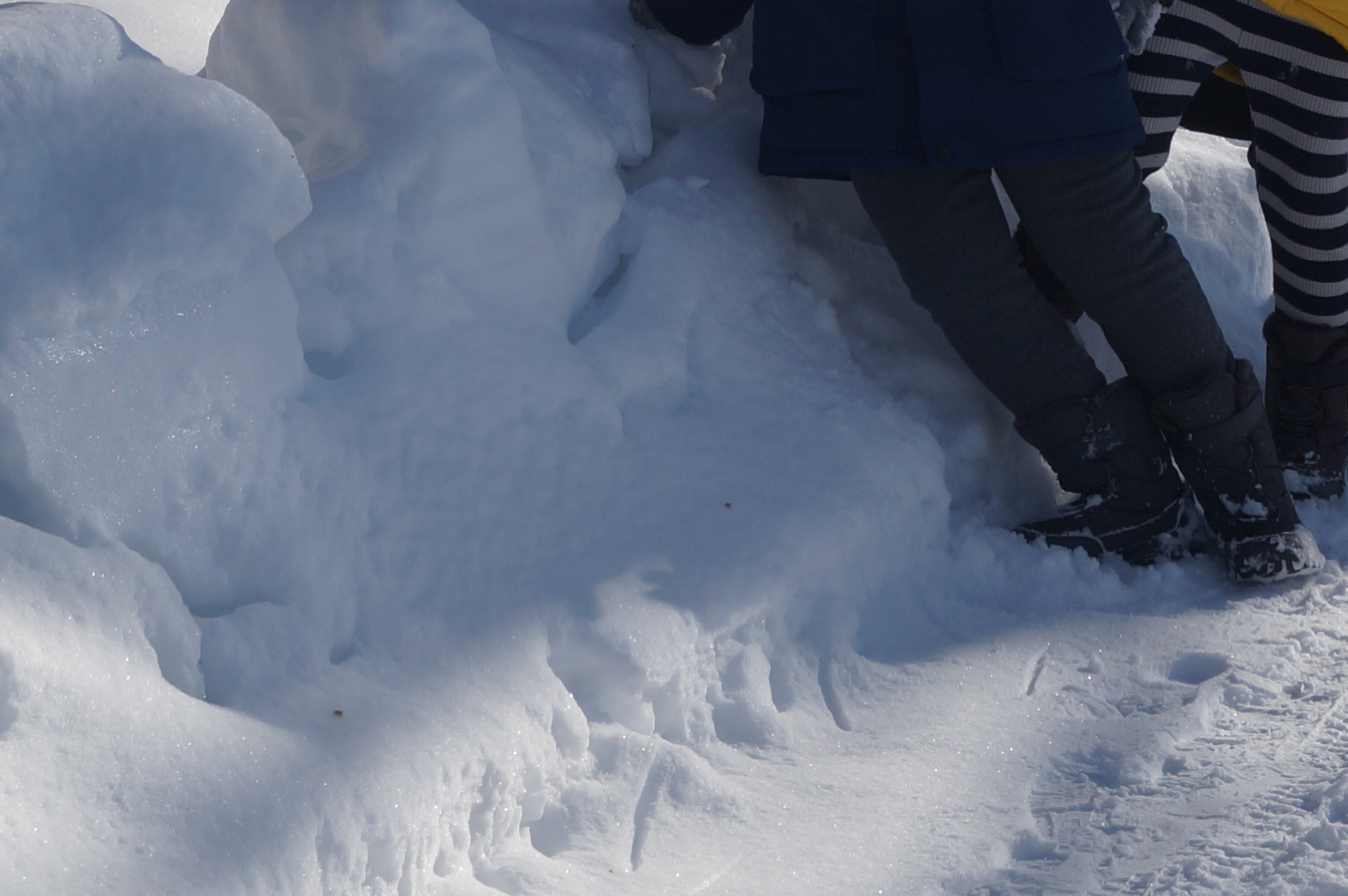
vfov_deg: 8.3
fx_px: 6060
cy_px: -282
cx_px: 833
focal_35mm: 162
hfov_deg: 12.7
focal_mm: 40
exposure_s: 1/500
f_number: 9
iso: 100
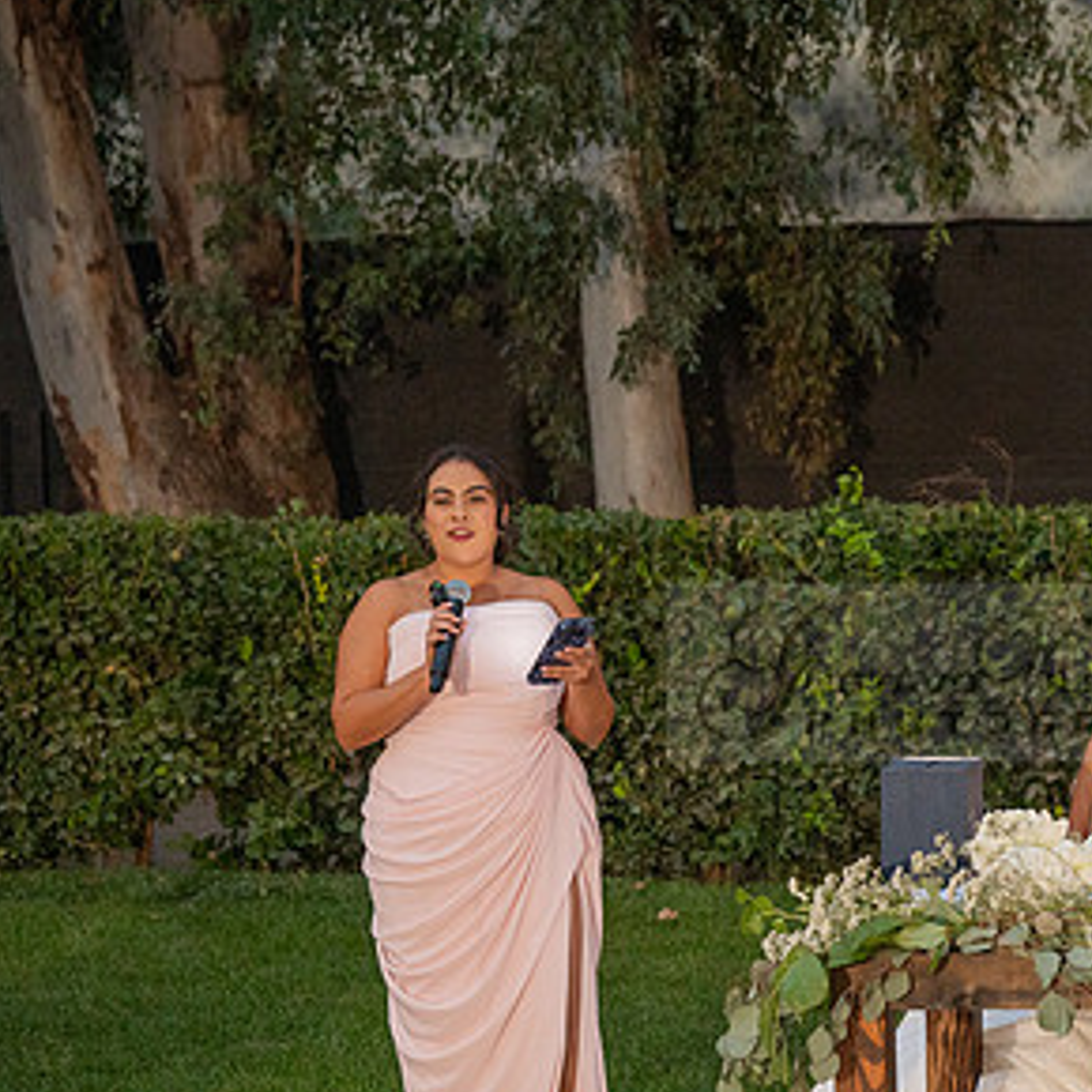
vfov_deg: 13.8
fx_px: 4497
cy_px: 672
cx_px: 994
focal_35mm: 126
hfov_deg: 13.7
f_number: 4
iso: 2500
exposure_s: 1/200
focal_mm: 74
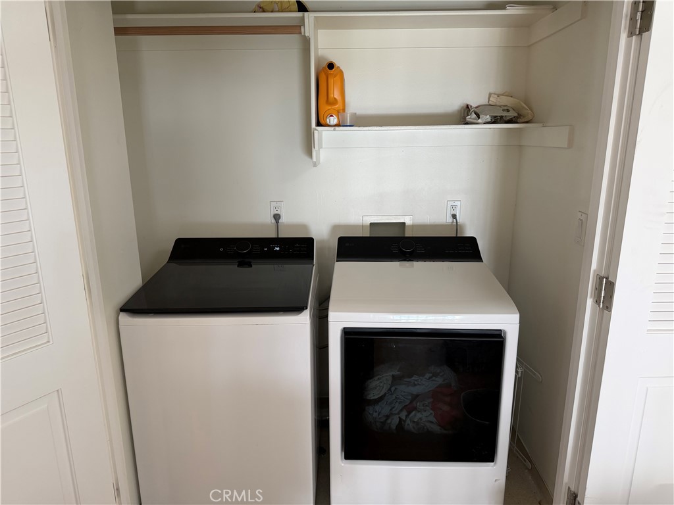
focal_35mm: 24
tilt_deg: -15.0
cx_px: 337
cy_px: 252
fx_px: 467
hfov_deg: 71.6
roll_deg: +0.4
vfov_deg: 56.8
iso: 200
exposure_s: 1/121
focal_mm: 6.76
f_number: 1.78
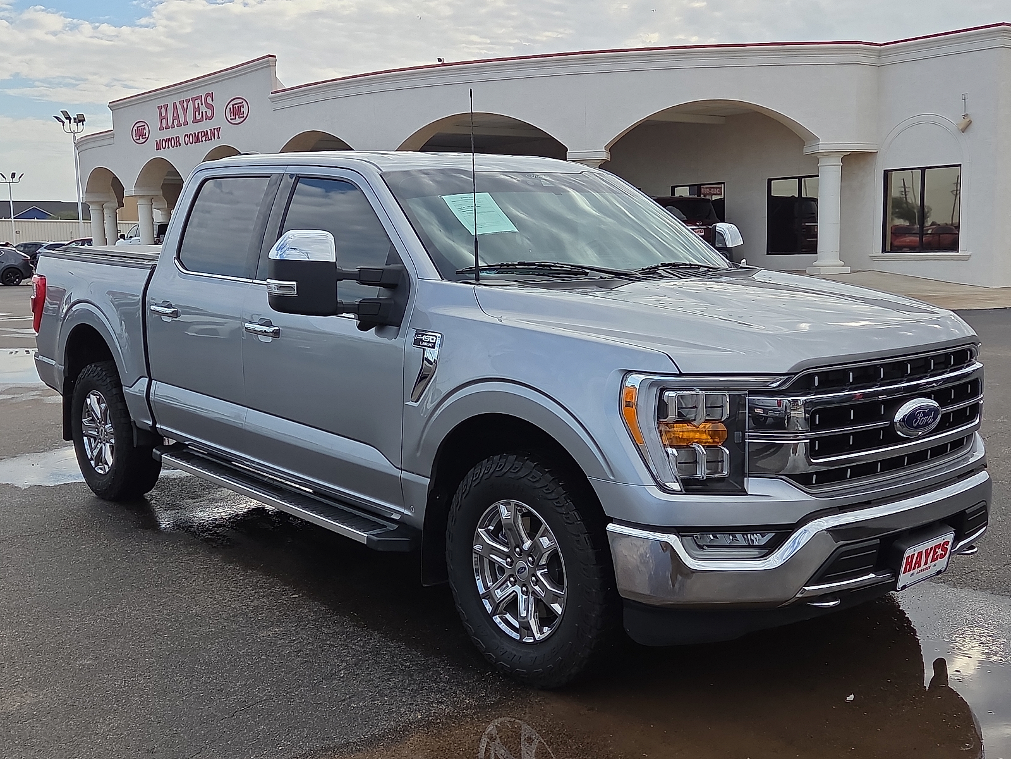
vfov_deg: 36.8
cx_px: 506
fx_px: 1139
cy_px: 380
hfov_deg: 47.9
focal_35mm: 39
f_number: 1.8
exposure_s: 1/667
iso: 25
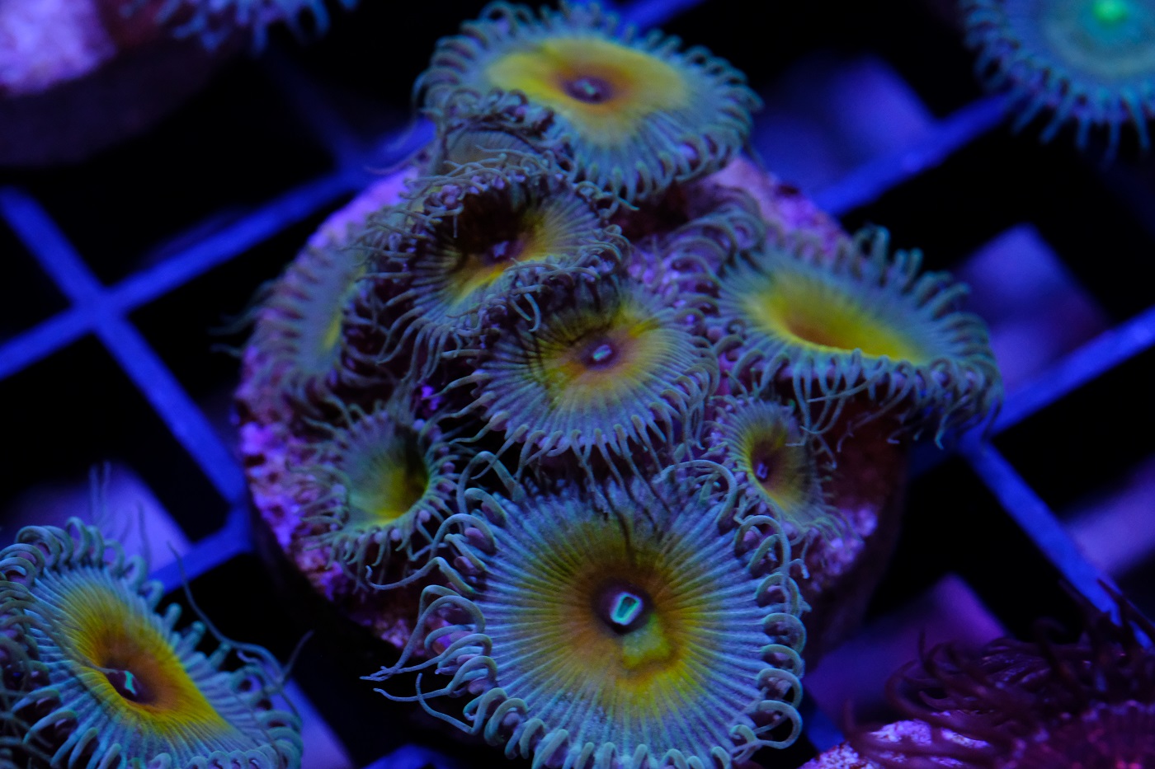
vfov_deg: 15.2
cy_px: 384
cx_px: 578
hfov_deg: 22.6
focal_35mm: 90
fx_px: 2887
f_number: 7.1
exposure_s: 1/60
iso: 3200
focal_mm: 60
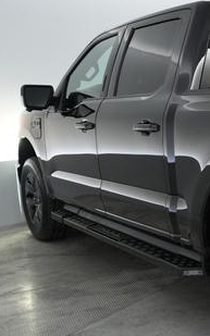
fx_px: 522
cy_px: 184
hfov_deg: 19.2
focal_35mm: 57
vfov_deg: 35.7
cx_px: 337
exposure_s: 1/160
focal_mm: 27
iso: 2000
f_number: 2.8
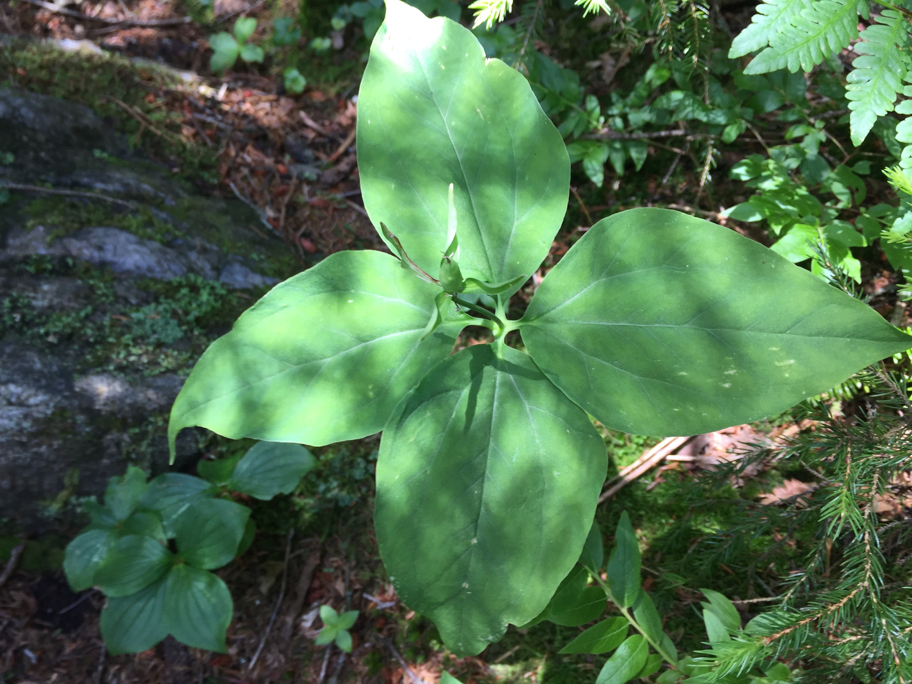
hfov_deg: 61.7
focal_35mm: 29
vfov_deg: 48.2
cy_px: 342
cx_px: 456
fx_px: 764
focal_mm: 4.15
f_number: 2.2
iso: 40
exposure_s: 1/120
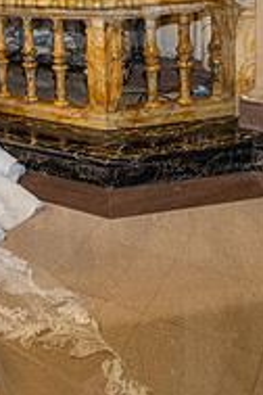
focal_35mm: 50
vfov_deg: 35.7
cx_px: -57
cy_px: -2
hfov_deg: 24.3
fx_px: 548
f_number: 2.8
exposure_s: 1/125
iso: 800
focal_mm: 14
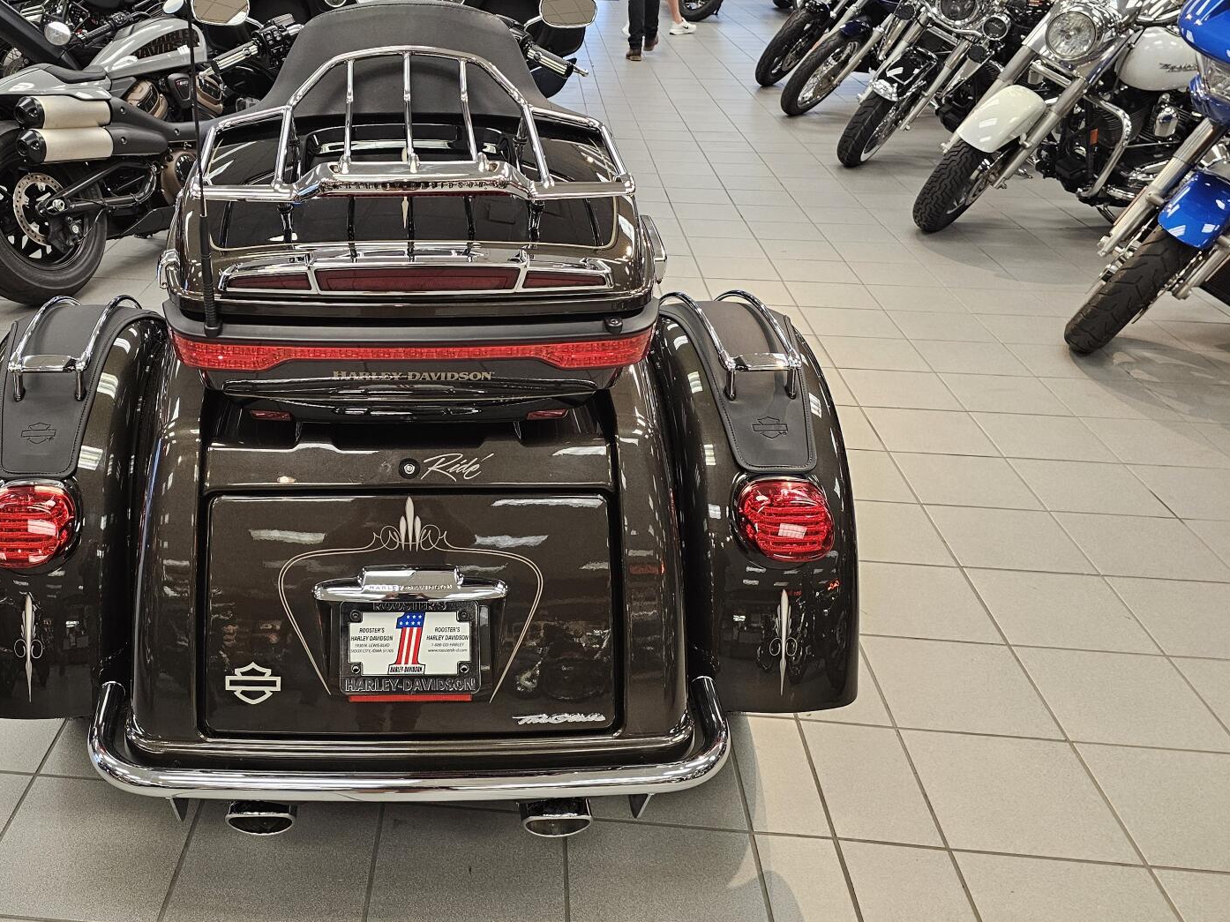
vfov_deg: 42.9
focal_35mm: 33
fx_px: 1172
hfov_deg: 54.3
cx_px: 414
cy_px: 435
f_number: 1.7
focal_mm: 6.3
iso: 250
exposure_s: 1/120
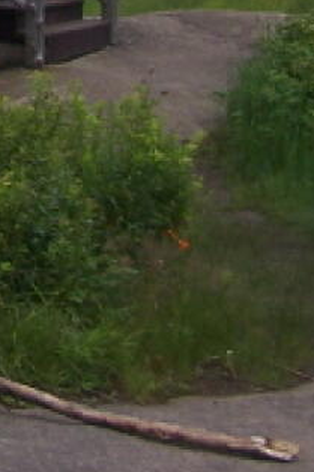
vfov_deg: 11.4
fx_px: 2253
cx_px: -422
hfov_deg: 7.5
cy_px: -277
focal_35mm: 172
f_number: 4
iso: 80
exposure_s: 1/640
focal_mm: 6.3
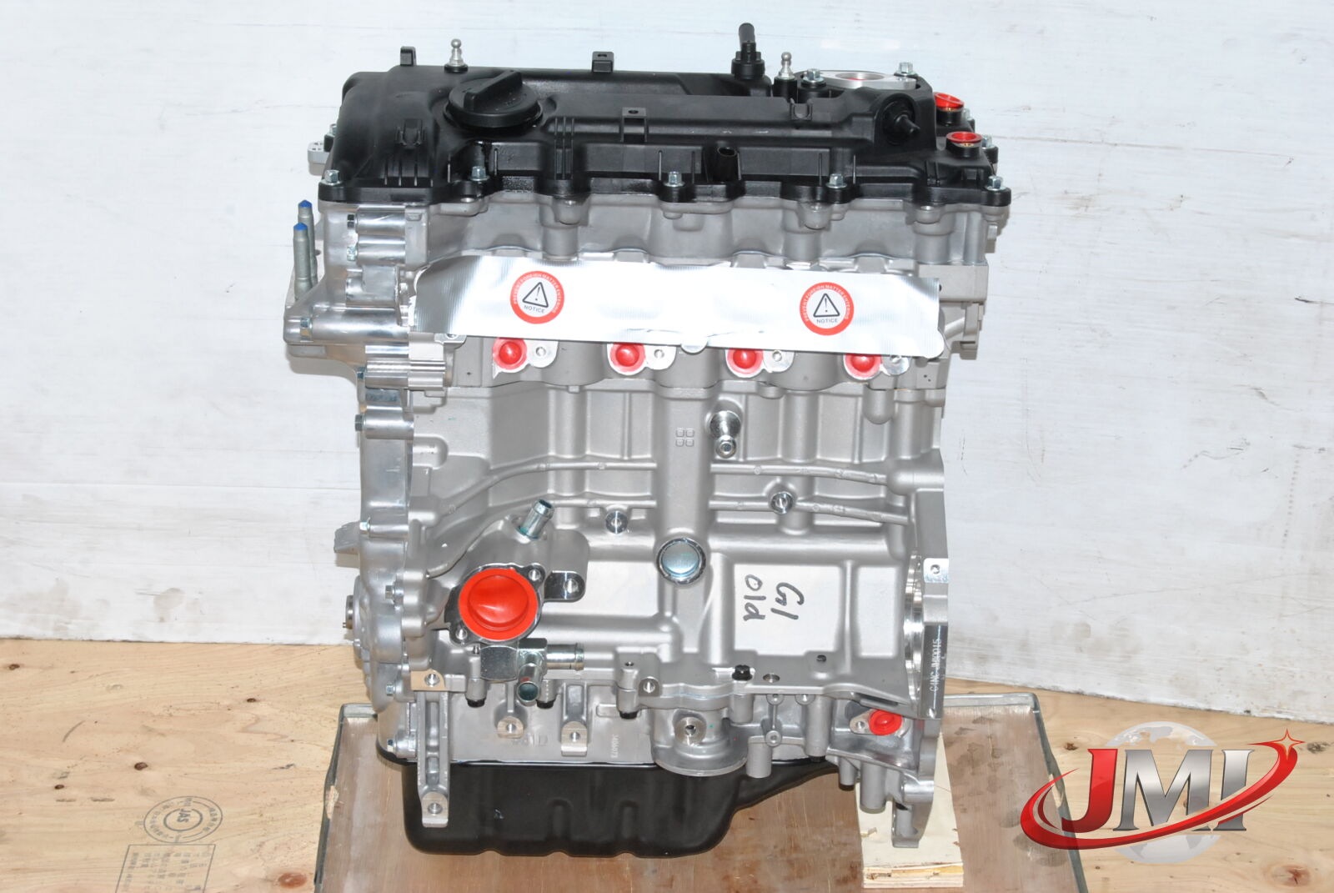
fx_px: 2894
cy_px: 446
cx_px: 667
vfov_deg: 17.5
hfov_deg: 26.0
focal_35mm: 78
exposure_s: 1/200
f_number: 13
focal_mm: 52
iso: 800
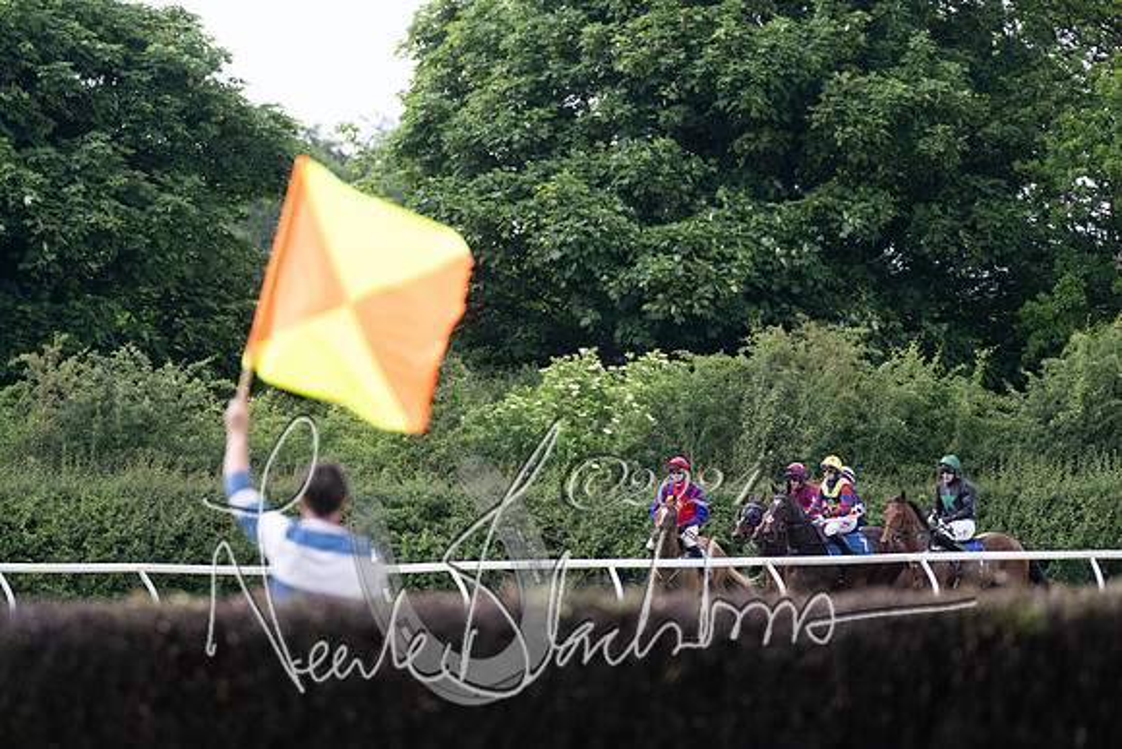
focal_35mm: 420
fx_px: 13092
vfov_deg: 3.3
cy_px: 374
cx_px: 561
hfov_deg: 4.9
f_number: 4
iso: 2000
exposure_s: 1/1000
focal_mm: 280
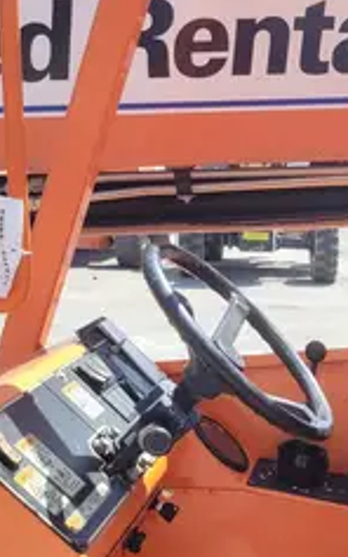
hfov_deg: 18.9
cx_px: 444
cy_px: 474
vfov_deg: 30.9
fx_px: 972
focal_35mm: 64
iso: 40
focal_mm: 5.4
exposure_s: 1/944
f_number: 1.8
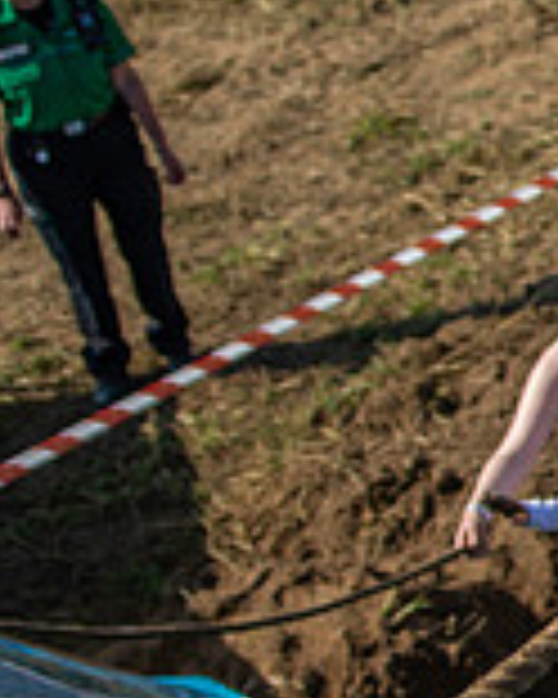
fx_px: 2395
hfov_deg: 11.6
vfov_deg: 16.6
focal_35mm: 116
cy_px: 399
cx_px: 1192
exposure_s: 1/1600
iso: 100
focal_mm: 22
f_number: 3.2
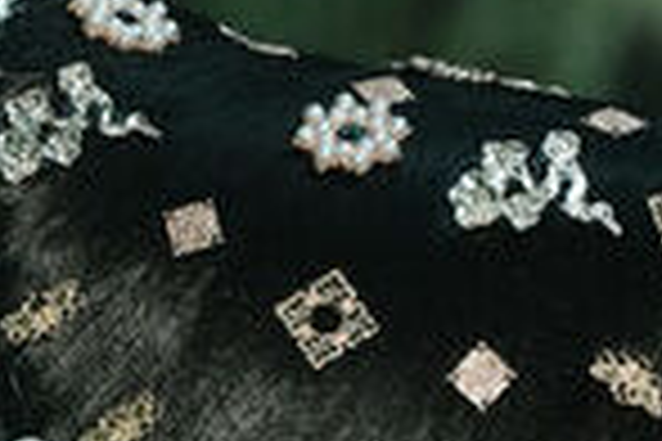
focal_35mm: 357
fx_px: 6564
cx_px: -342
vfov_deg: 3.8
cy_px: 1188
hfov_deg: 5.7
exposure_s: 1/125
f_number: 3.5
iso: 1250
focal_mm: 50
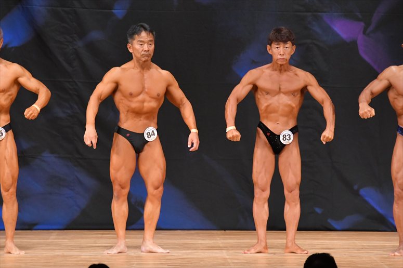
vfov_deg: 4.6
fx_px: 3357
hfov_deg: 6.9
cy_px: 134
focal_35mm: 300
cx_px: 202
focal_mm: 200
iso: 5600
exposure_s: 1/400
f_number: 5.6
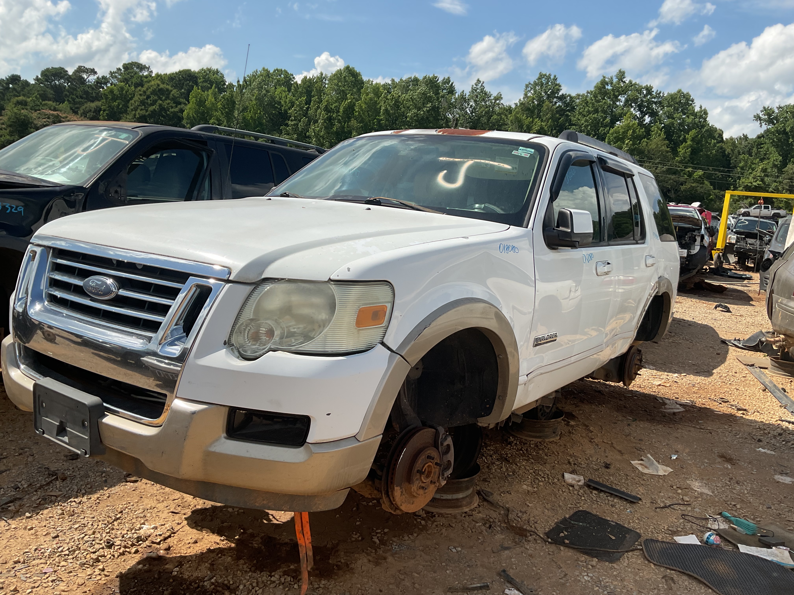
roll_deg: -2.7
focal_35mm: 29
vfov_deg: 48.2
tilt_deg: -7.7
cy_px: 298
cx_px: 397
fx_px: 665
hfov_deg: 61.7
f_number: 1.8
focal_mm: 3
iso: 16
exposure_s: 1/2427
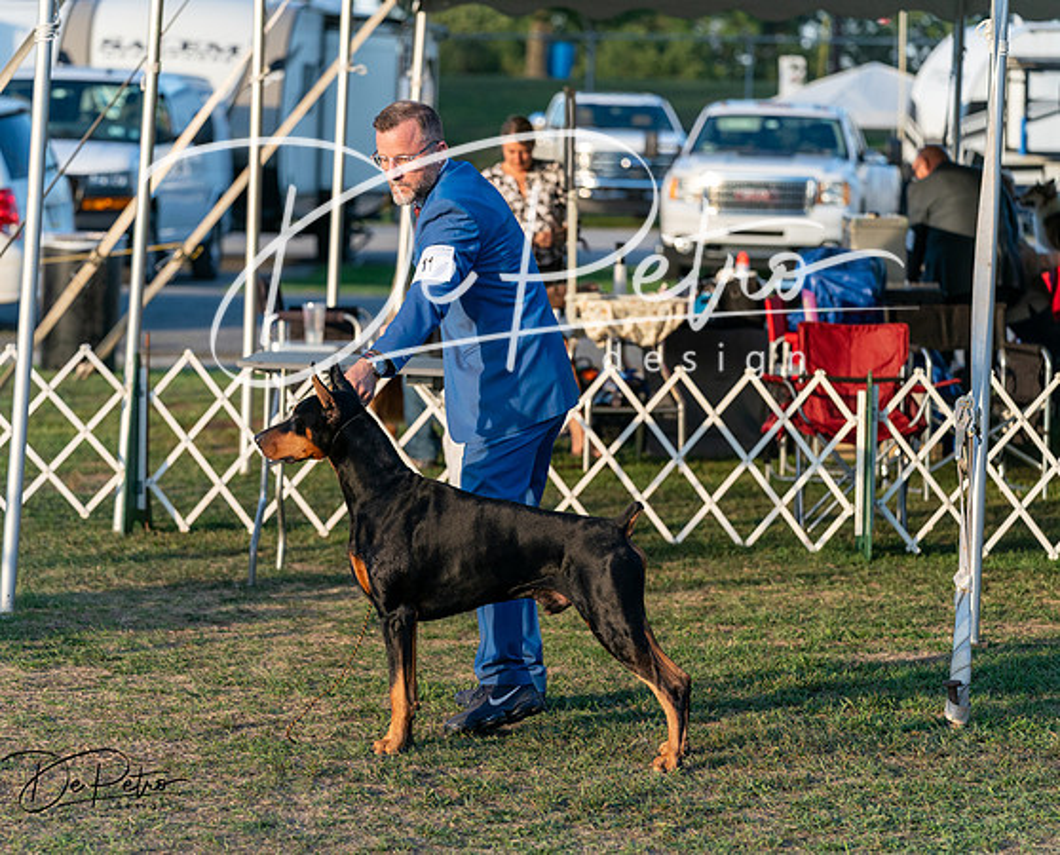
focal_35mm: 149
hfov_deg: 12.9
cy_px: 428
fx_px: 4702
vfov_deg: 10.4
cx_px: 419
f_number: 4.5
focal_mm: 132
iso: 1000
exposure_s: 1/1600
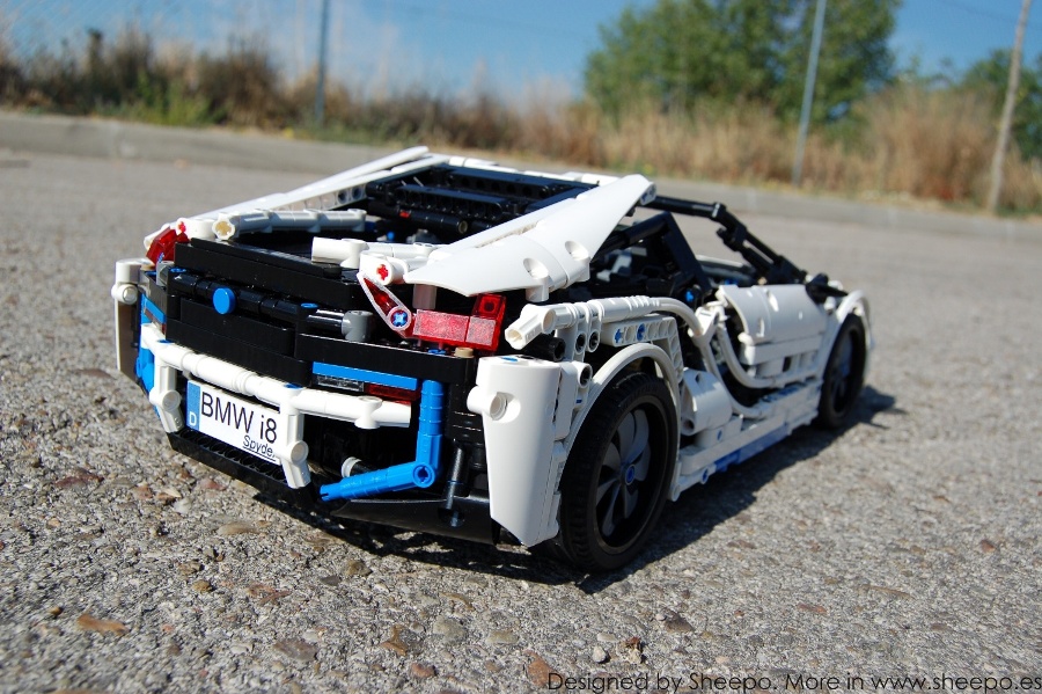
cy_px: 347
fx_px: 955
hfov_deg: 57.2
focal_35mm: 33
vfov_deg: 39.9
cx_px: 521
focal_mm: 22
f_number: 5.6
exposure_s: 1/1000
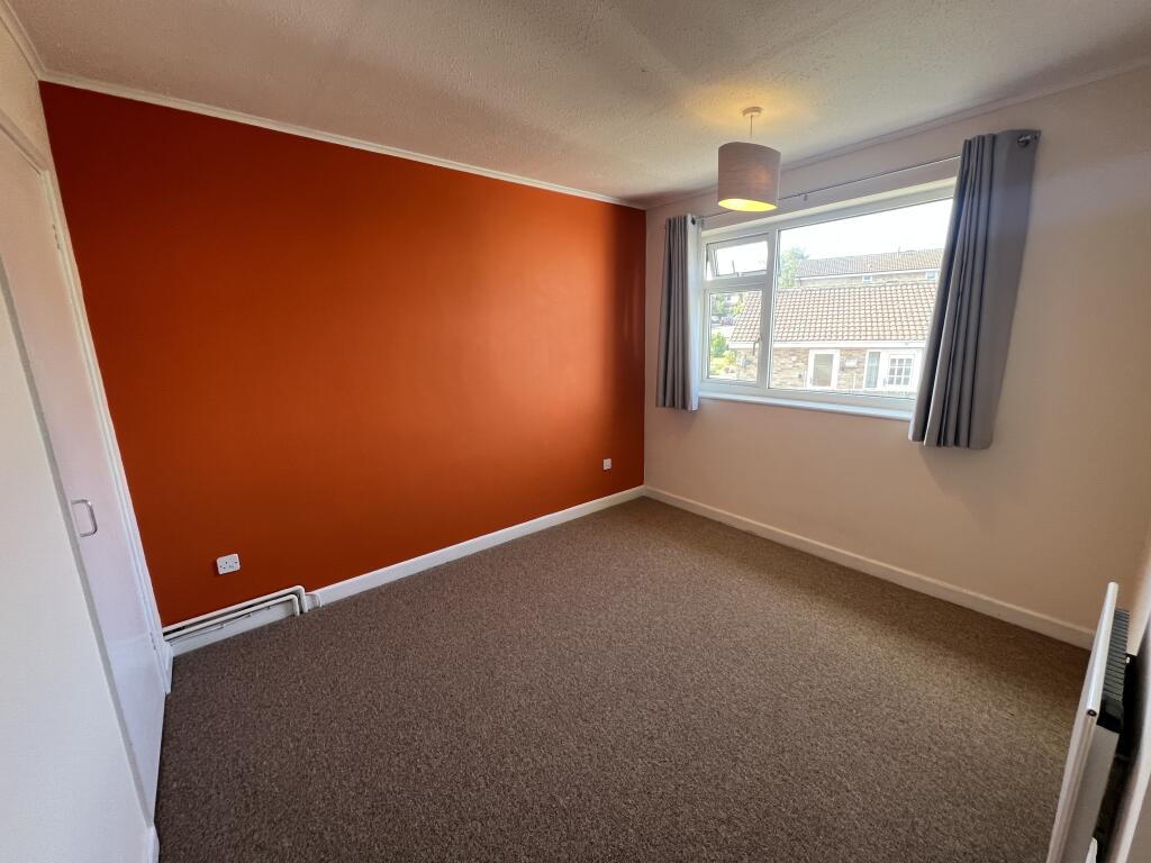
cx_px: 576
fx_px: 432
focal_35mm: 13
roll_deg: +1.7
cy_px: 432
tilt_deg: -11.8
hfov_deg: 106.2
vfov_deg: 89.9
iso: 160
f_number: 1.8
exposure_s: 1/99
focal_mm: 1.57
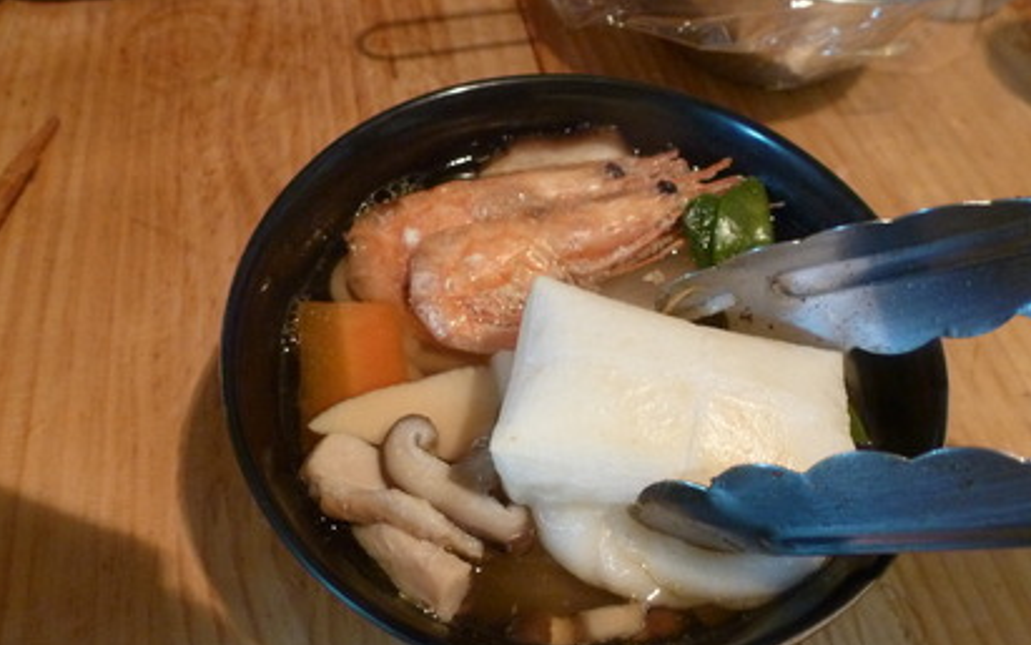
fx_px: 731
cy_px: 390
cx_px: 517
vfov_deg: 47.3
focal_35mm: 26
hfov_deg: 70.4
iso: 400
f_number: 3.3
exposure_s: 1/13
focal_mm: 4.3
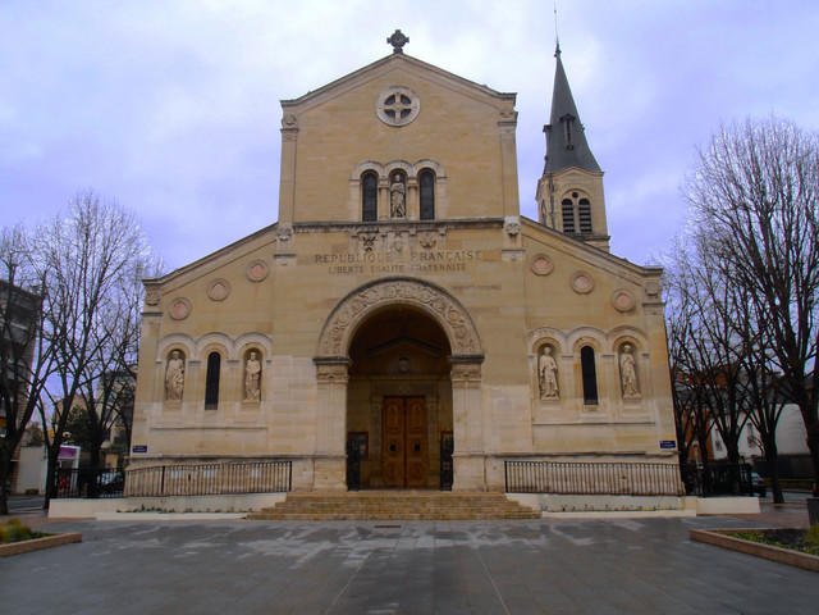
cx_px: 410
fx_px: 710
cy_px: 308
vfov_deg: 46.8
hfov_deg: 60.0
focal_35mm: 30
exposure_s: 1/100
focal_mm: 5.25
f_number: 3.5
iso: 80
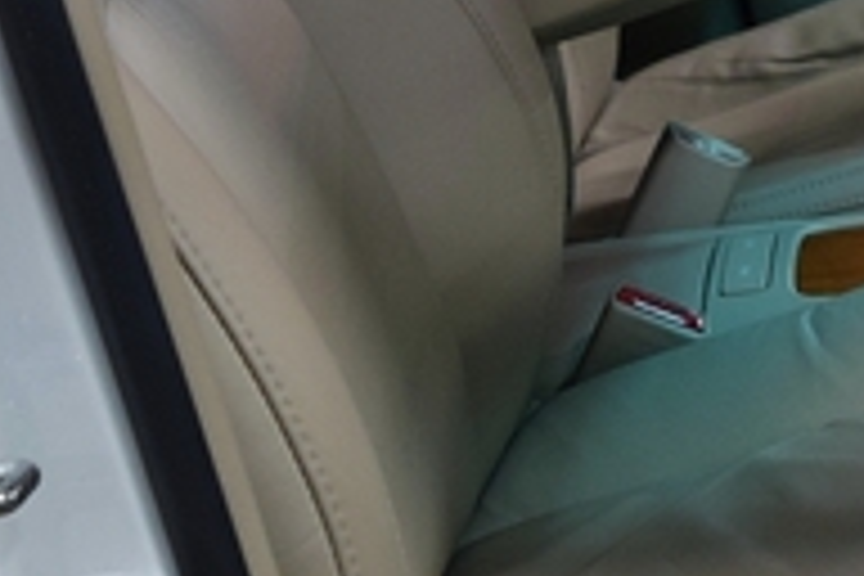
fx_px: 3456
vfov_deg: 9.4
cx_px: 1314
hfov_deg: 13.4
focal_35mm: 144
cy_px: -115
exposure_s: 1/60
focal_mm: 18
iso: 800
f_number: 3.5
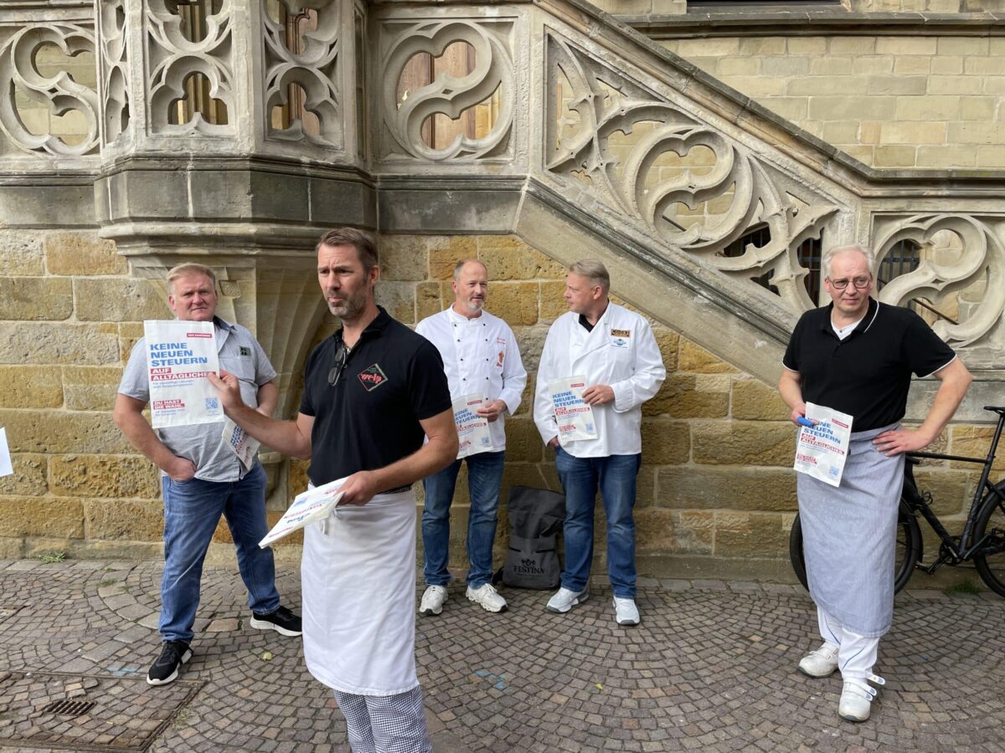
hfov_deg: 67.3
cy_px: 376
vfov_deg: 53.1
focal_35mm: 26
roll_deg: -0.7
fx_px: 755
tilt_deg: -6.7
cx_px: 502
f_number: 1.6
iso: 32
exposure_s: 1/979
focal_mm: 4.2
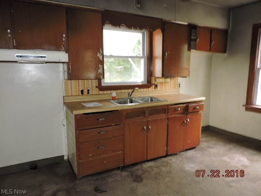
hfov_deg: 71.6
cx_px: 130
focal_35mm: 24
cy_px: 98
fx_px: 181
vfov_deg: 56.8
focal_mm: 4.3
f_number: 3
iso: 200
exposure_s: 1/30
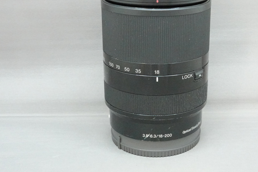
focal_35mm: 65
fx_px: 466
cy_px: 60
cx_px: 160
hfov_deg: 30.8
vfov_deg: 20.9
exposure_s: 1/50
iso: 5000
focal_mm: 18.24
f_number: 8
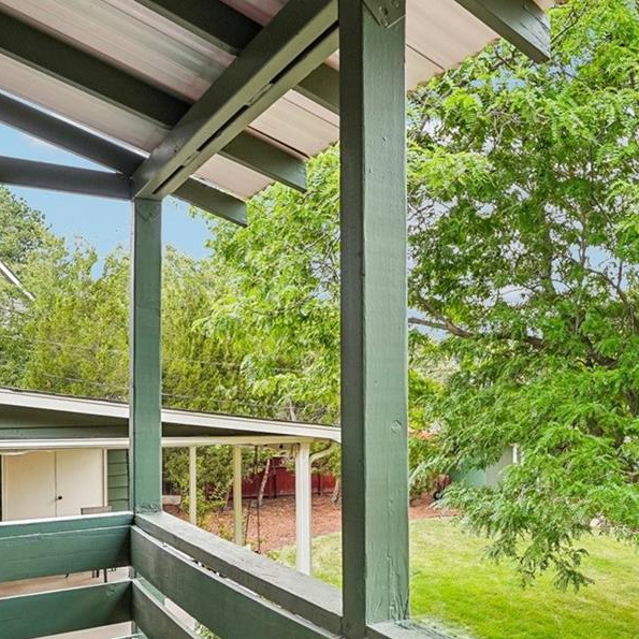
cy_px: 418
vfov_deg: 48.6
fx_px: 697
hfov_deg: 44.3
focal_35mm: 33
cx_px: 589
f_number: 8
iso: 200
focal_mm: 14.6
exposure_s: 1/30
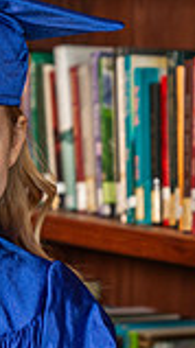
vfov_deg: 10.2
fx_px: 1919
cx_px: -39
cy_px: 385
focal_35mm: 208
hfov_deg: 5.8
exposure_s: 1/160
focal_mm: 70
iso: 500
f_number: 4
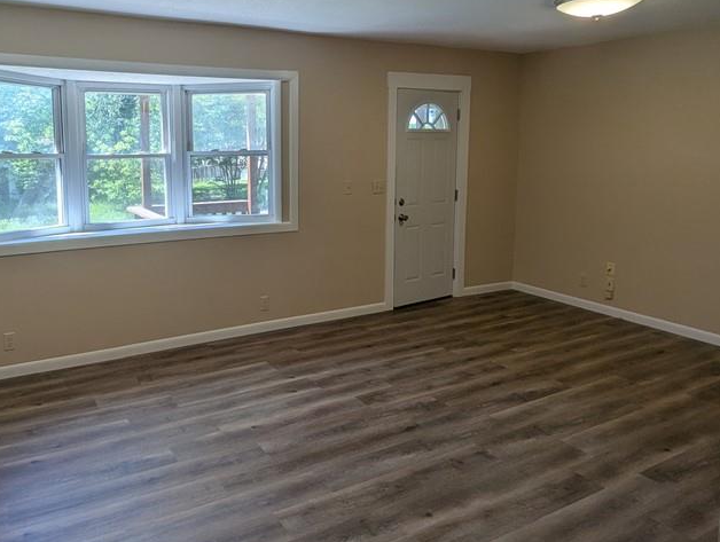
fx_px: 542
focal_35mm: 26
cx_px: 249
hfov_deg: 65.7
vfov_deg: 52.6
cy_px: 205
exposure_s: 1/189
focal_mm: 2.35
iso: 51
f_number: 2.2
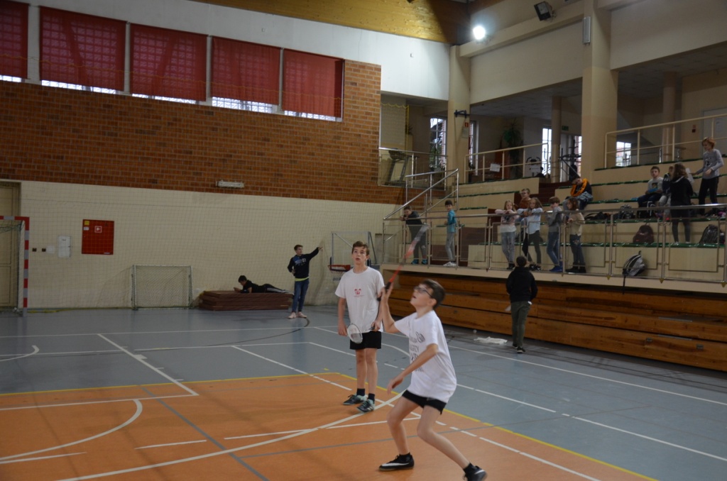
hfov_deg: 53.2
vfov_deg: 36.7
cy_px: 240
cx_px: 364
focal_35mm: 36
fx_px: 725
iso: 800
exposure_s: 1/50
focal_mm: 24
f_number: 3.8
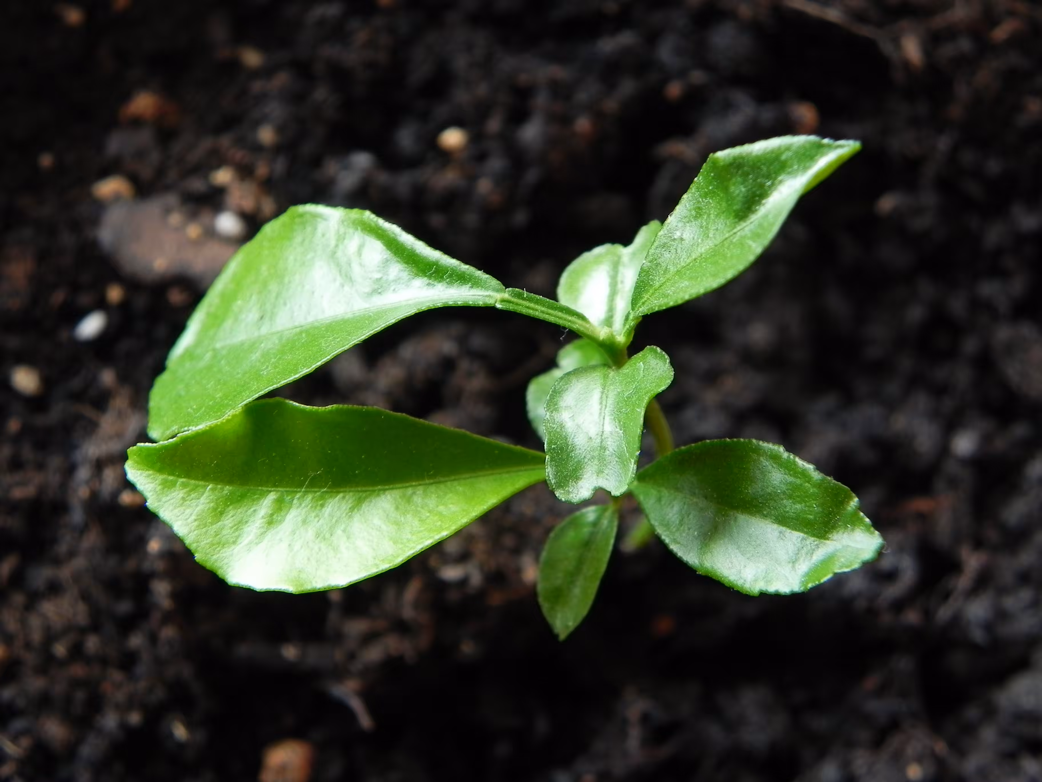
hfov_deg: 41.2
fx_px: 1385
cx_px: 521
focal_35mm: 46
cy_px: 391
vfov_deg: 31.5
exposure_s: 1/30
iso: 211
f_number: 3.2
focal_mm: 8.2
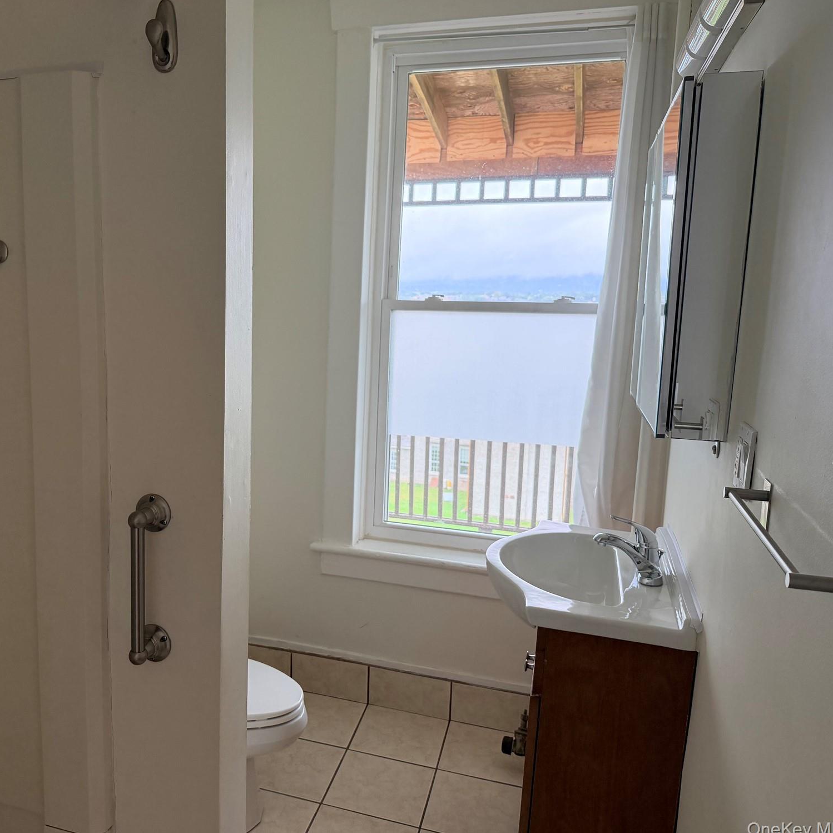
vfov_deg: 55.6
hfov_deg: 54.7
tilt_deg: -8.8
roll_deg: -0.8
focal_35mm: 29
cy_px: 415
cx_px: 291
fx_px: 790
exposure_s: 1/149
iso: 200
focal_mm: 6.76
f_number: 1.78
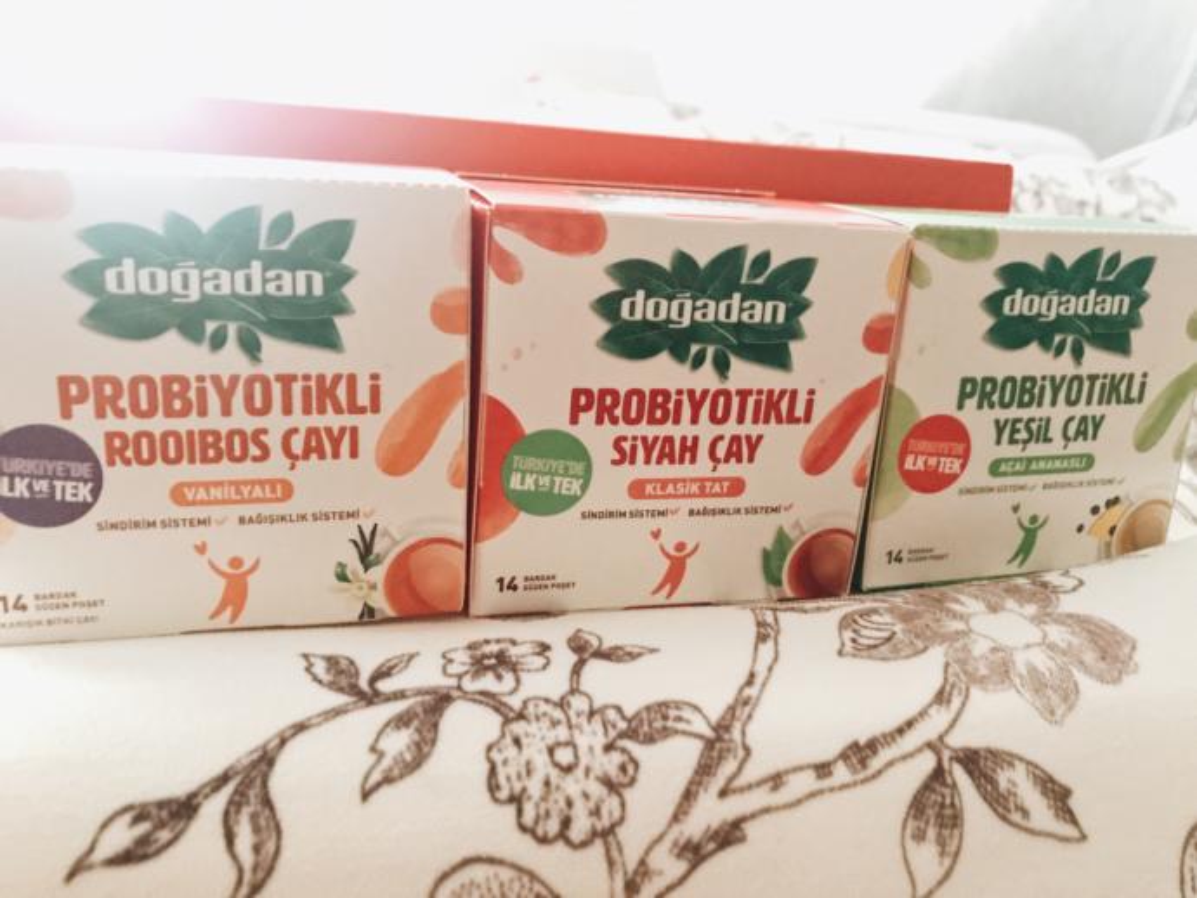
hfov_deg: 63.4
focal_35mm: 28
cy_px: 449
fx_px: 969
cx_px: 598
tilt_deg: -13.0
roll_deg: -0.9
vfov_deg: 49.8
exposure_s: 1/4
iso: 100
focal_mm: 3.99
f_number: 1.8
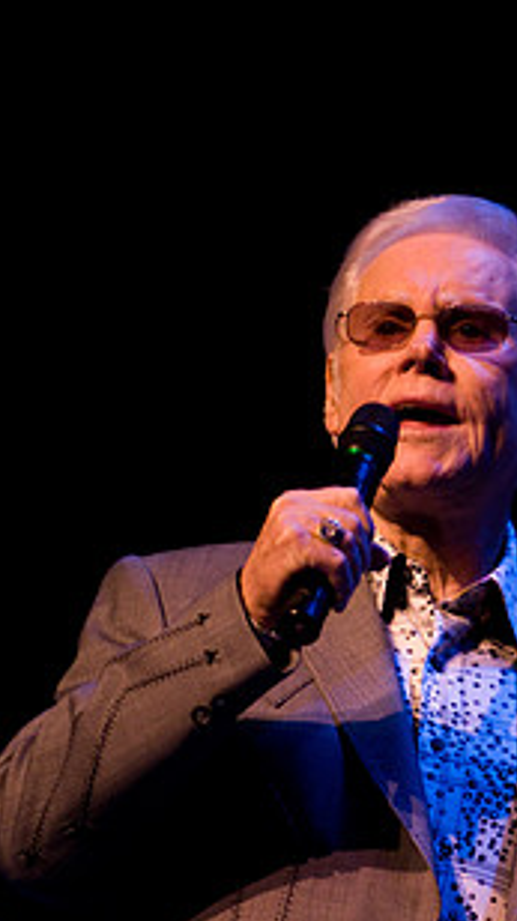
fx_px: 11199
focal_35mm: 459
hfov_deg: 2.6
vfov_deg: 4.7
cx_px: 396
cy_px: 667
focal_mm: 200
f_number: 2.8
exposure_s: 1/200
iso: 1000
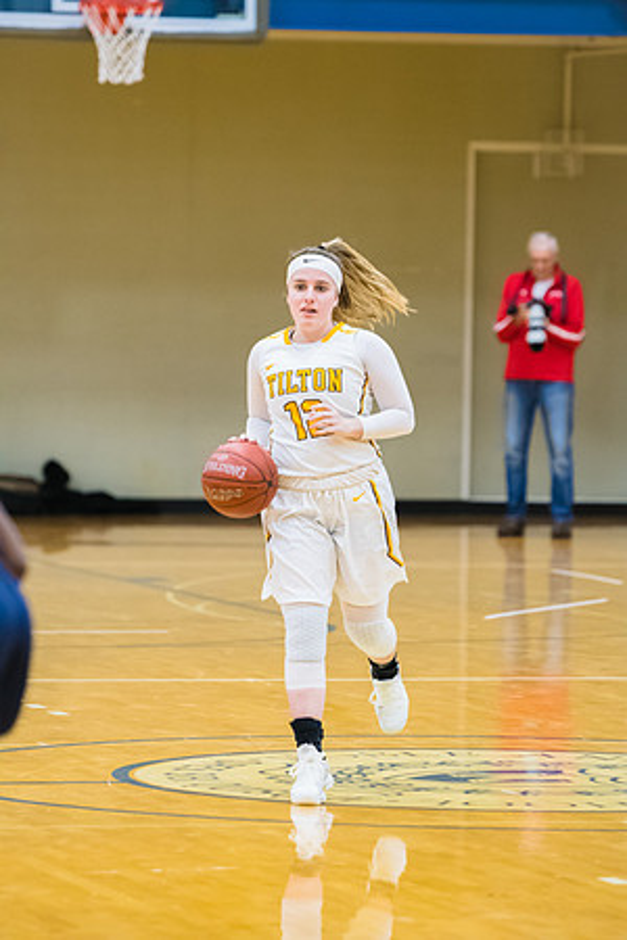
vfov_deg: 8.3
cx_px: 314
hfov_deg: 5.6
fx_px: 6465
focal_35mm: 248
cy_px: 470
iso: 3200
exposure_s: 1/400
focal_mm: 165
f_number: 3
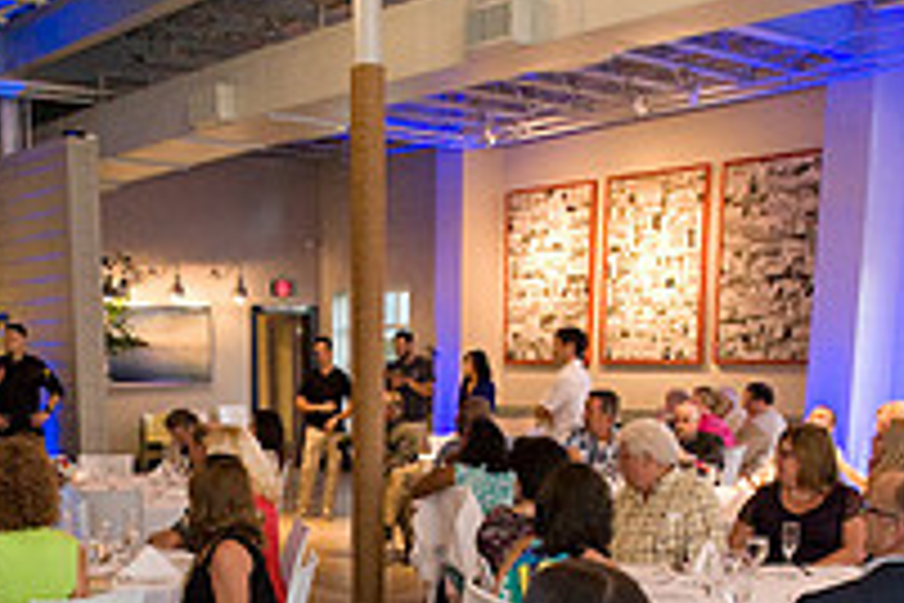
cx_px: 234
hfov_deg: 39.3
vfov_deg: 25.6
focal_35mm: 49
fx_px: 1230
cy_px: 657
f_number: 5.6
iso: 3200
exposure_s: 1/80
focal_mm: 17
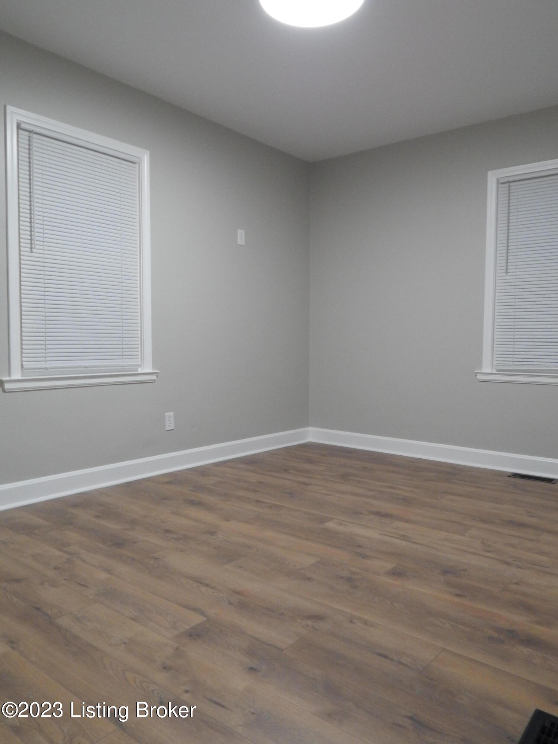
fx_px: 559
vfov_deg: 67.3
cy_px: 372
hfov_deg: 53.1
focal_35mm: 26
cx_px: 279
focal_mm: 4.6
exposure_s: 1/30
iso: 320
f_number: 3.1
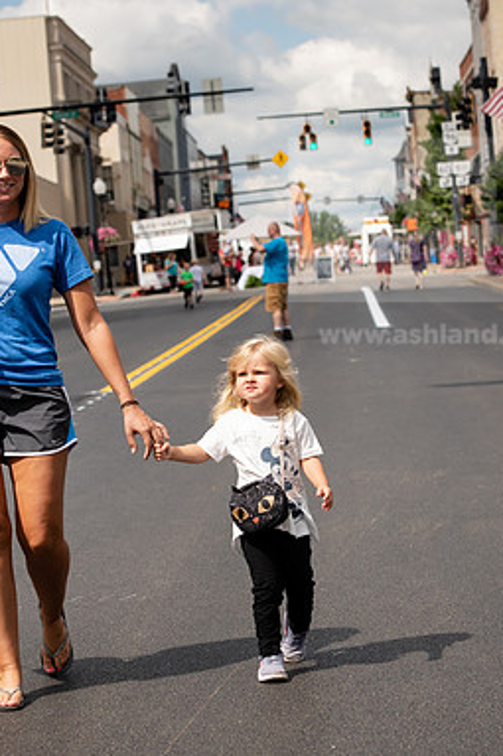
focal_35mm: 106
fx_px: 2223
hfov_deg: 12.9
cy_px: 376
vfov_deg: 19.3
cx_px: 229
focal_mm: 70
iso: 160
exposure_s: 1/500
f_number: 6.3
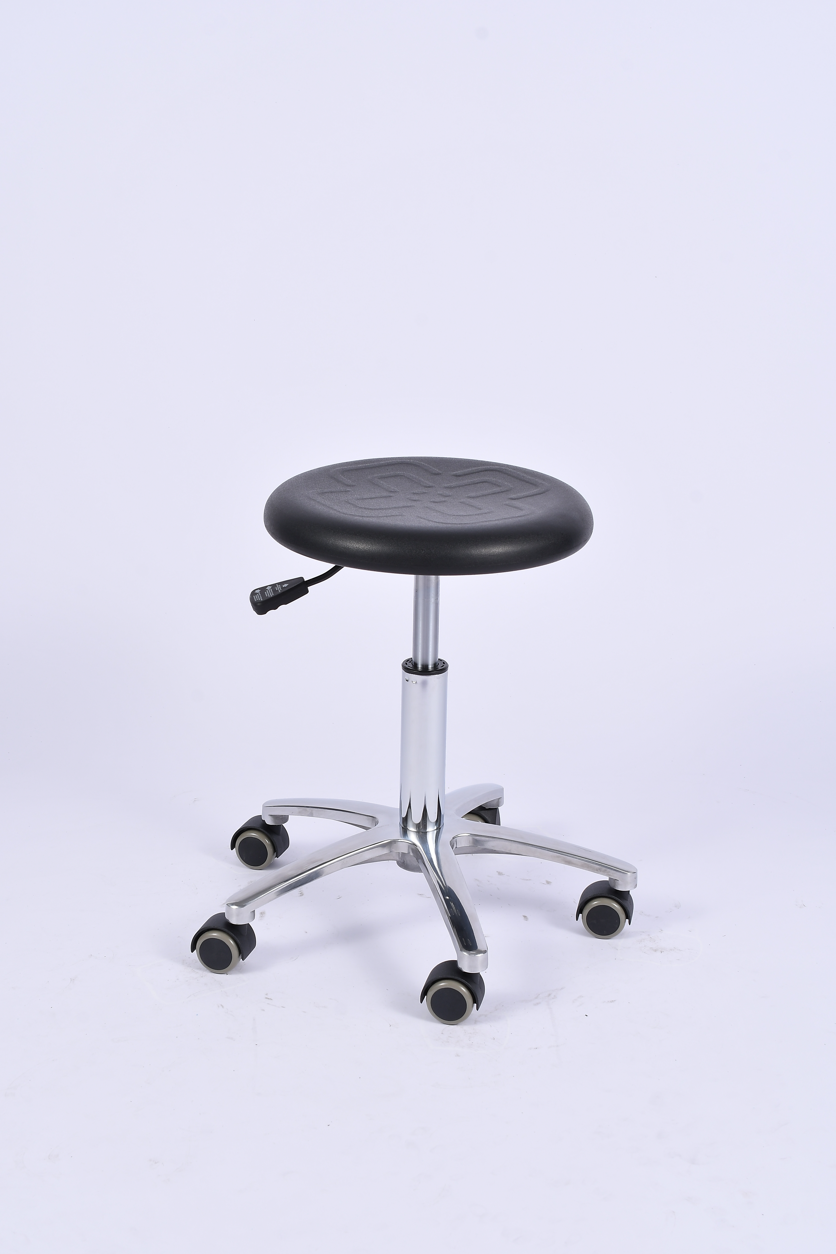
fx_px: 2090
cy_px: 627
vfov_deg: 33.4
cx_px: 418
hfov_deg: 22.6
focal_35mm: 60
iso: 100
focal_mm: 40
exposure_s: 1/100
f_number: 11
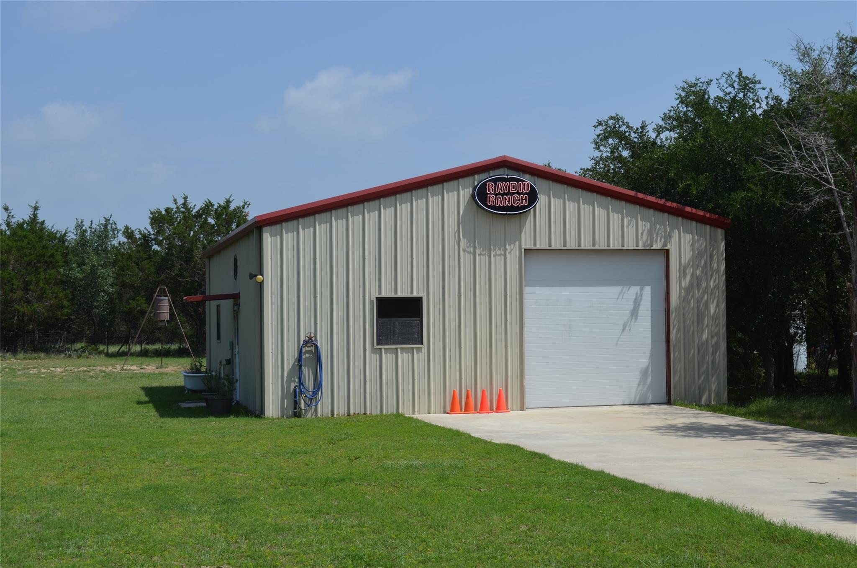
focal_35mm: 51
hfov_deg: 39.0
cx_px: 428
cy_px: 284
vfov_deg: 26.4
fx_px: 1211
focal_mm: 34
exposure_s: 1/320
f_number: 9
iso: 100
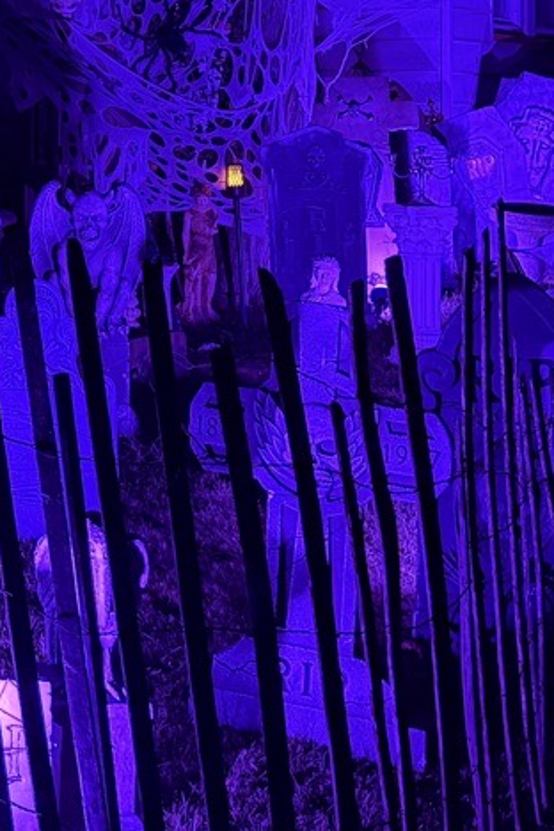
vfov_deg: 24.4
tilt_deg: +2.5
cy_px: 29
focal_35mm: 80
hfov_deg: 16.1
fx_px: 1847
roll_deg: -0.4
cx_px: -172
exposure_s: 1/40
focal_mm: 6.76
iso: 640
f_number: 1.78
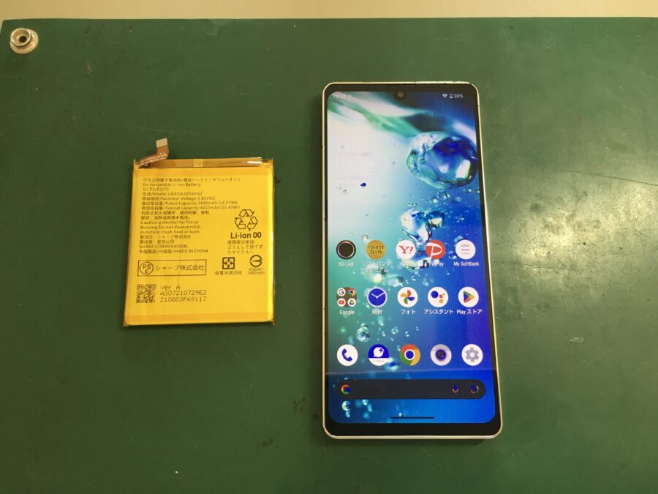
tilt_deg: -75.8
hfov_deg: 61.7
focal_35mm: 29
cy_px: 247
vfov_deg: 48.2
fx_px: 551
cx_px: 329
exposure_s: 1/30
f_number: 2.2
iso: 32
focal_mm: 4.15
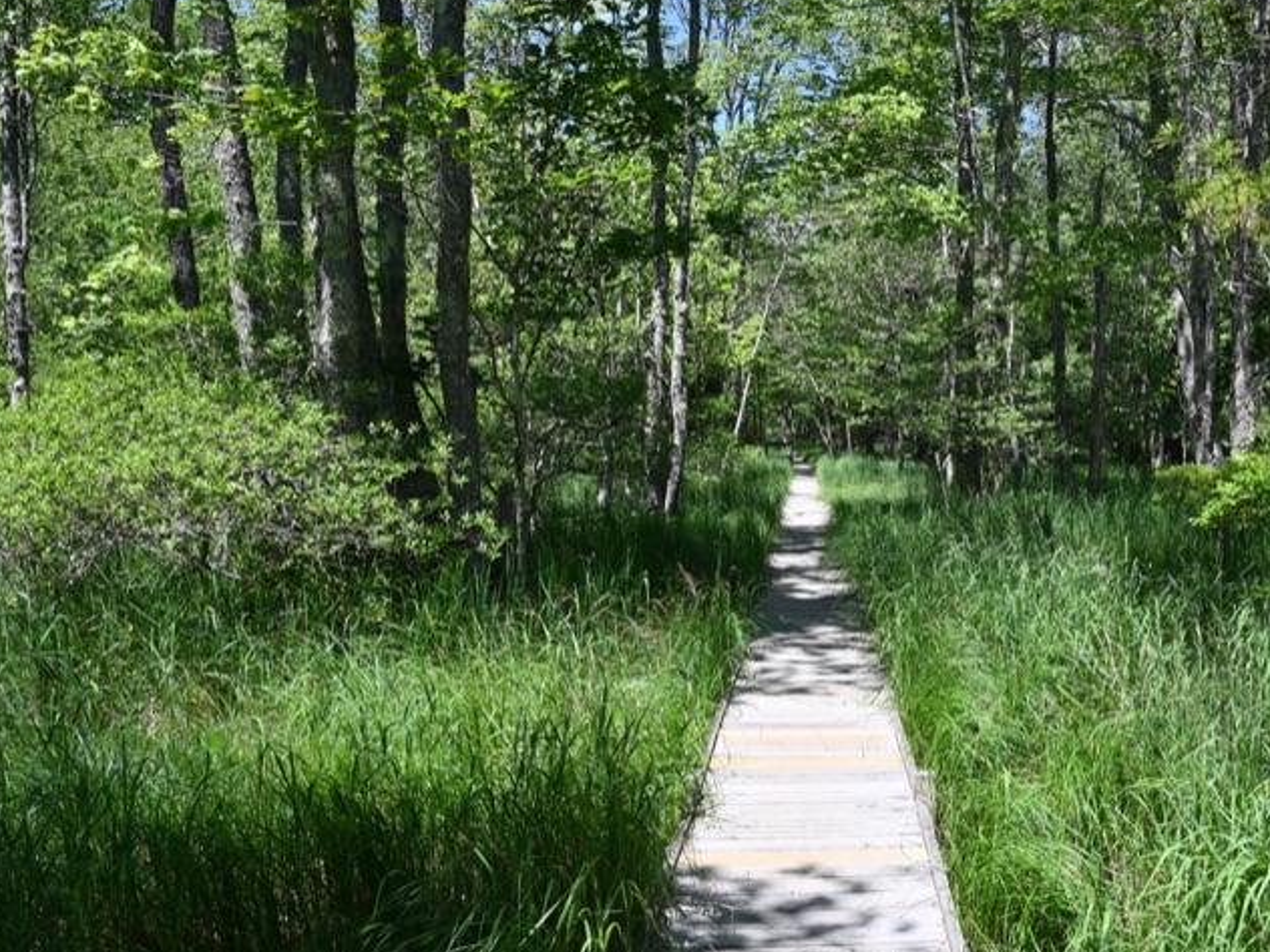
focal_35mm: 35
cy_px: 482
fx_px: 1284
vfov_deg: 40.7
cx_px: 854
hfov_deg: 51.6
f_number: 5.6
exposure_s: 1/250
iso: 100
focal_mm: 24
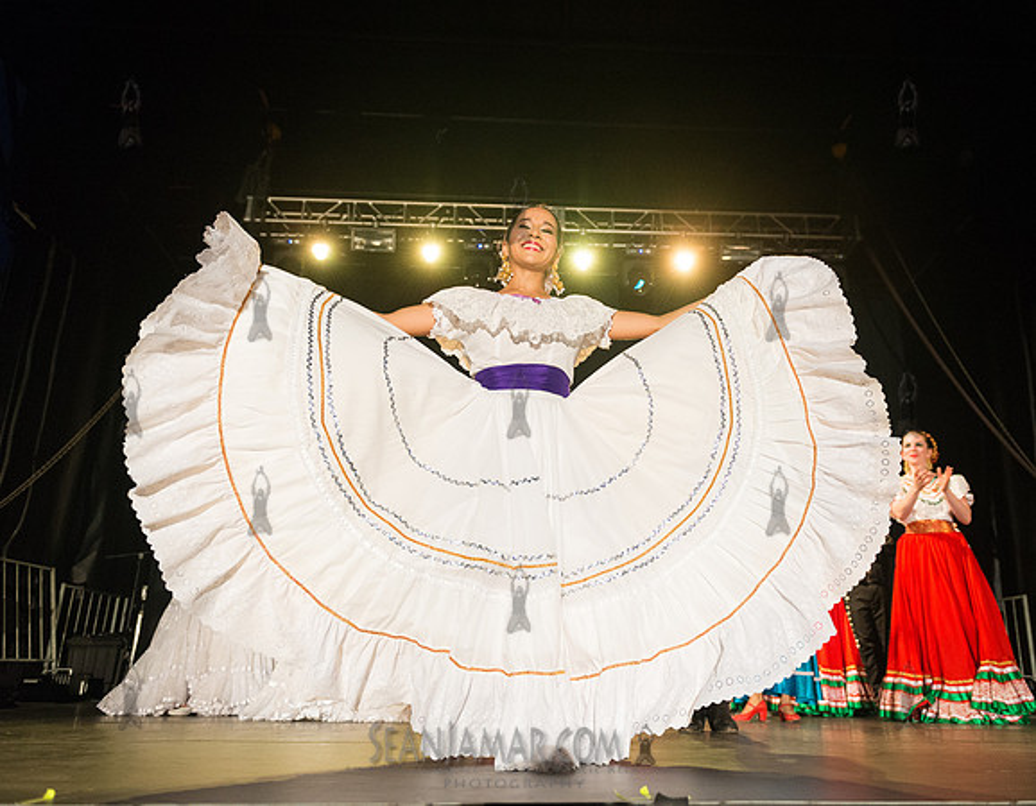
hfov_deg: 64.1
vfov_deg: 52.0
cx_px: 562
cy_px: 403
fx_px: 826
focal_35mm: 27
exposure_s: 1/500
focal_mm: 24
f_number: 2.8
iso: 4000
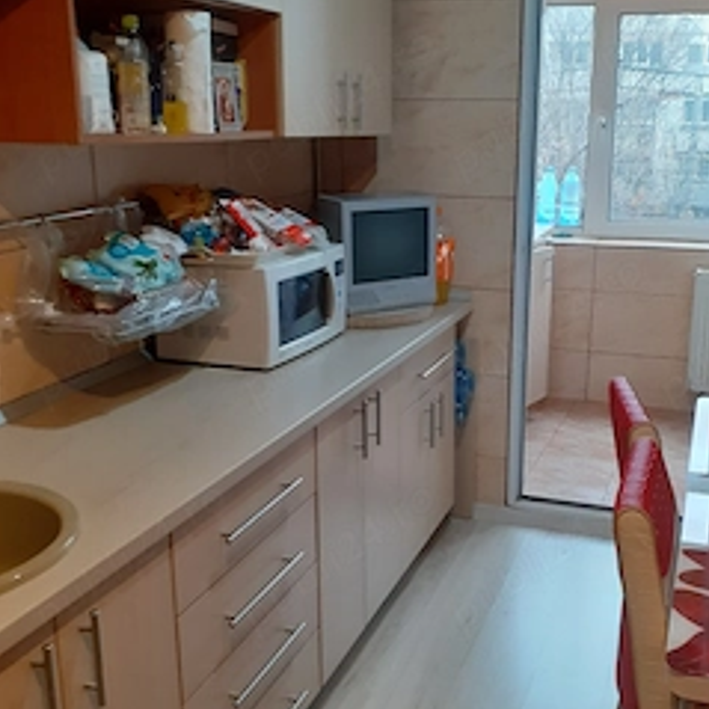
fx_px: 927
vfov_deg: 41.8
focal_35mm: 40
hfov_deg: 41.6
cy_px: 380
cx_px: 442
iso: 200
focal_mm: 3.6
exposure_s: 1/33
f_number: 1.9
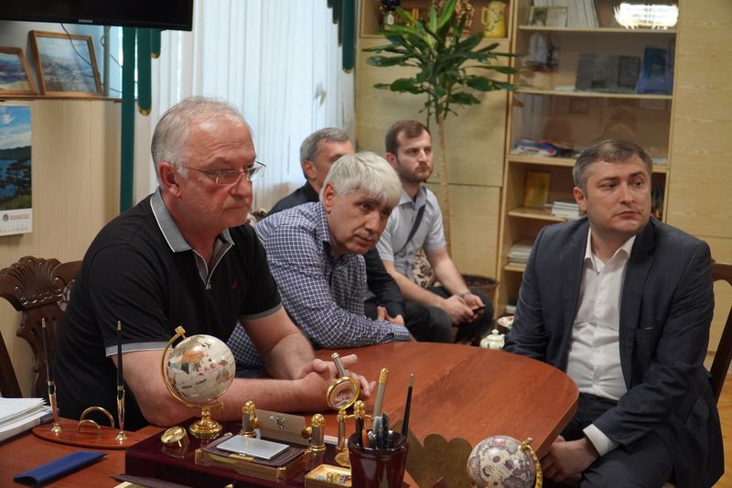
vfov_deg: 31.9
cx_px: 366
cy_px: 244
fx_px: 854
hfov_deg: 46.4
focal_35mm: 42
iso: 2000
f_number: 4
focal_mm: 28
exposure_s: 1/160
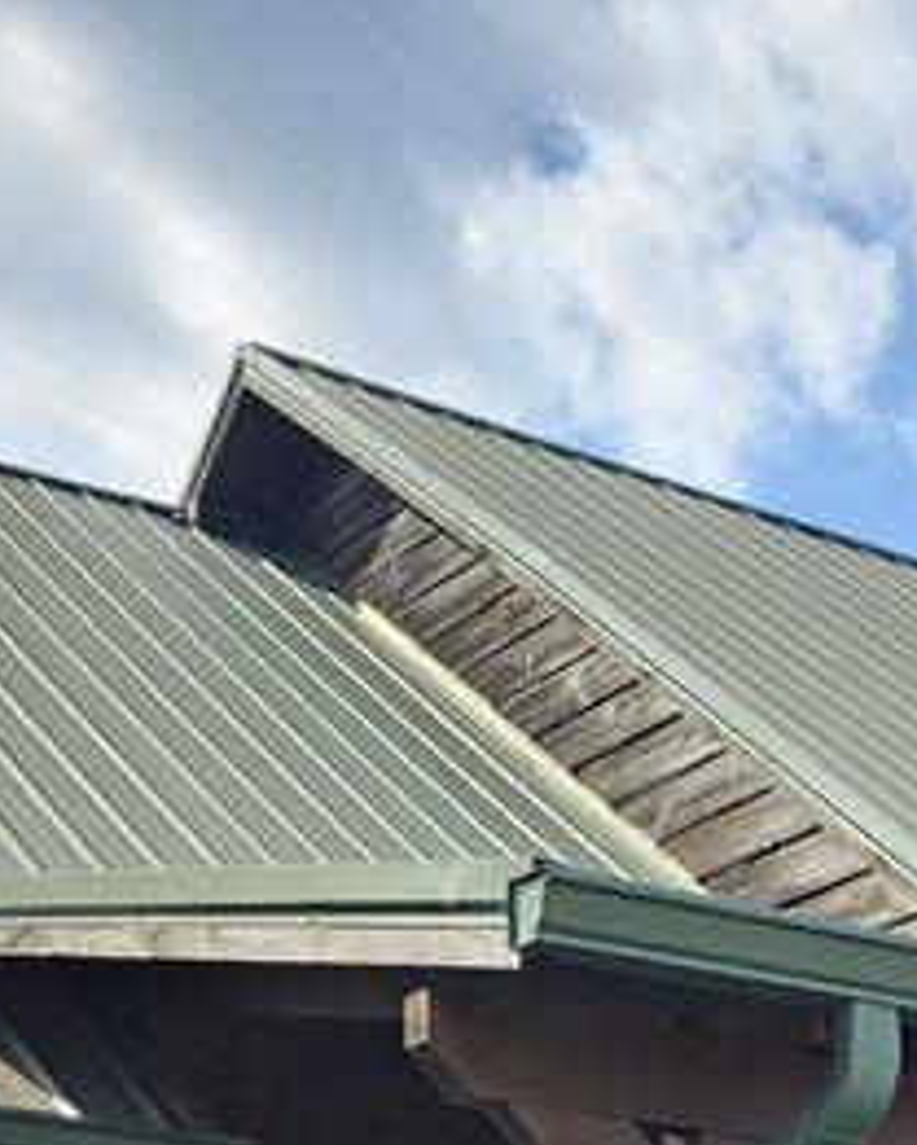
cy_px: 1671
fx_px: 2984
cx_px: 1422
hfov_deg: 15.9
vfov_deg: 19.3
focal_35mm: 88
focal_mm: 6.3
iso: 16
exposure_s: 1/523
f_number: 1.7
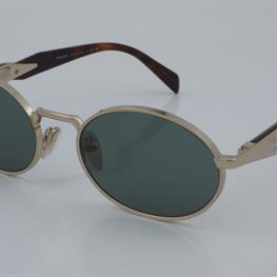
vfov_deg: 17.9
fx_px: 878
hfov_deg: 17.9
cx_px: 143
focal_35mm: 97
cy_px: 138
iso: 100
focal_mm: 50
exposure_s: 1/4
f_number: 32
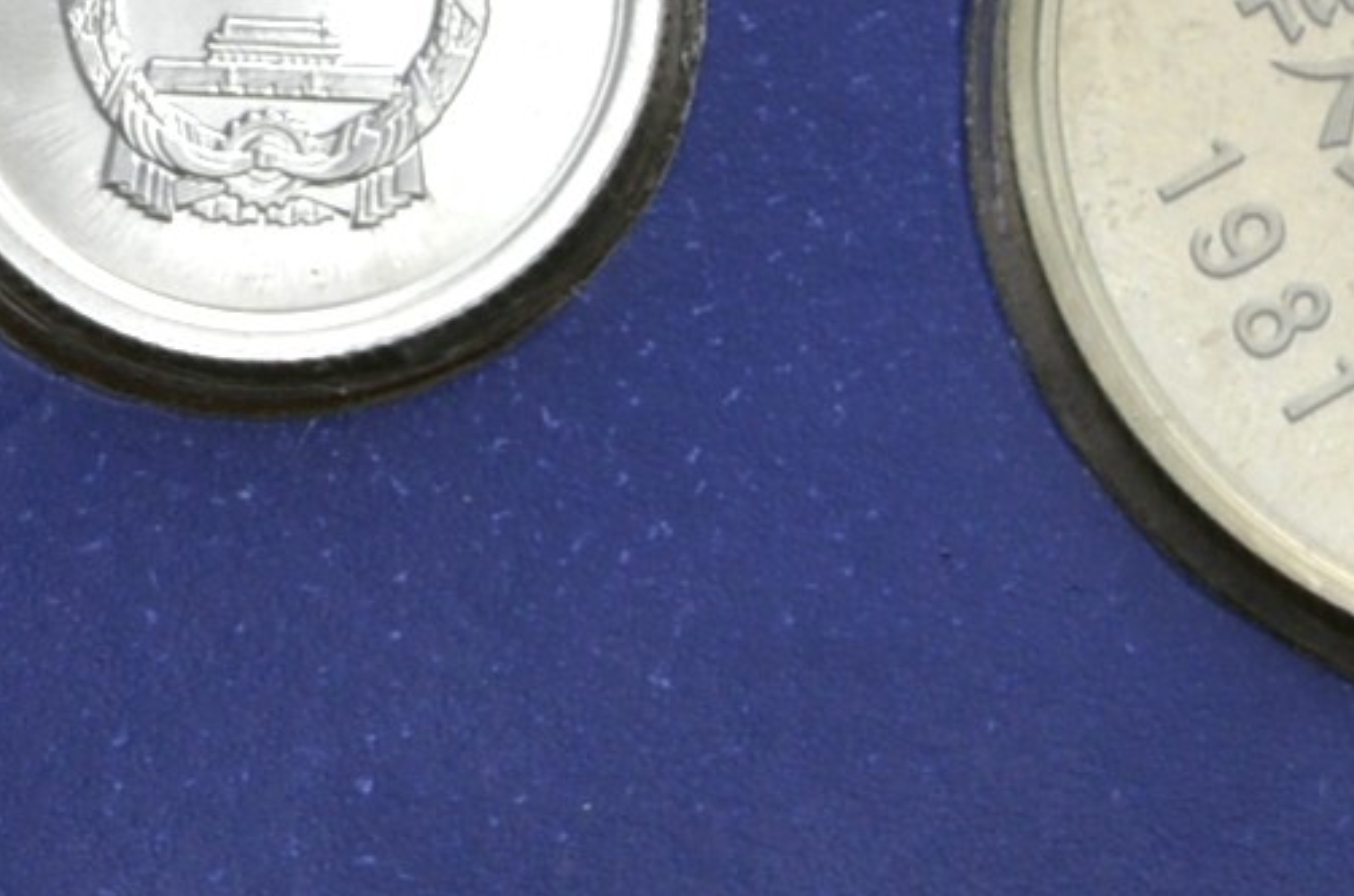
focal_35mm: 235
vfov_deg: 5.8
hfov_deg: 8.7
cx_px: 1750
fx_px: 8819
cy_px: 1117
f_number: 14
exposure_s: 1/200
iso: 400
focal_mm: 32
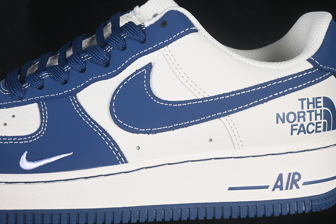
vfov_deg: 18.2
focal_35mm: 75
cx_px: 168
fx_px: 700
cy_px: 112
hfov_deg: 27.0
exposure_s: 1/80
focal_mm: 50
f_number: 7.1
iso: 160
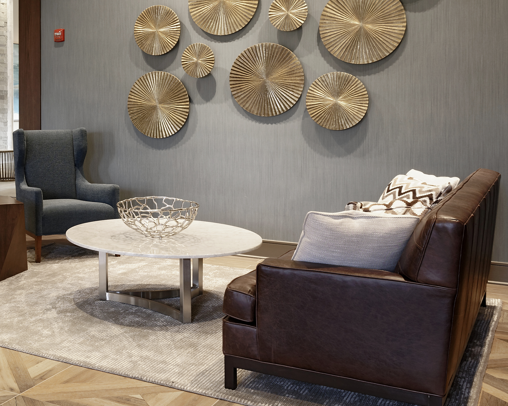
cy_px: 122
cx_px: -1
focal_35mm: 47
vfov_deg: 31.7
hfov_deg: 35.7
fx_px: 707
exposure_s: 1/2
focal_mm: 24
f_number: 10
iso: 320
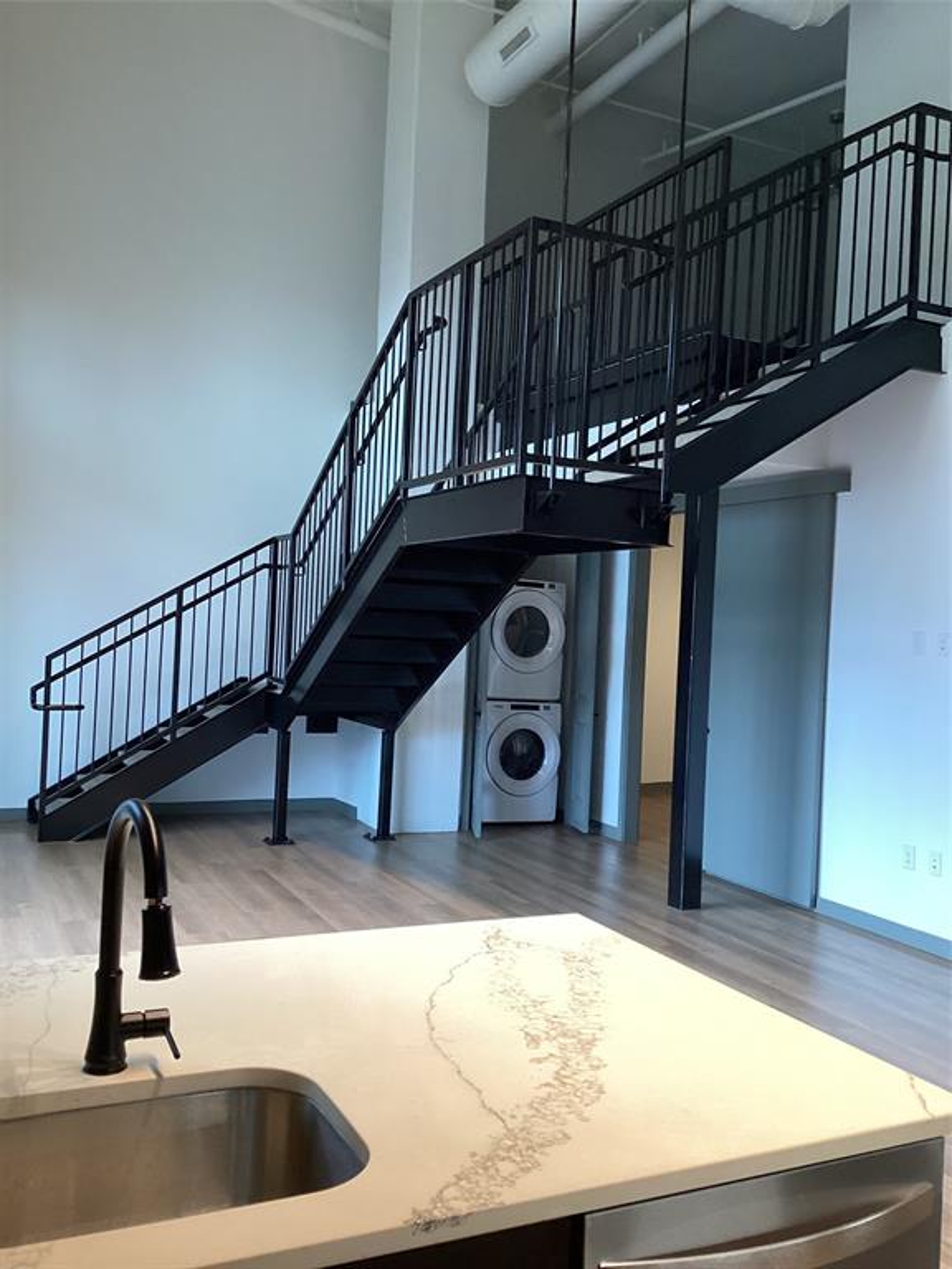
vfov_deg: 58.4
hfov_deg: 45.4
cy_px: 634
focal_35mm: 31
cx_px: 476
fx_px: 1137
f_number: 2.4
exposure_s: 1/60
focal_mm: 3.3
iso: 160
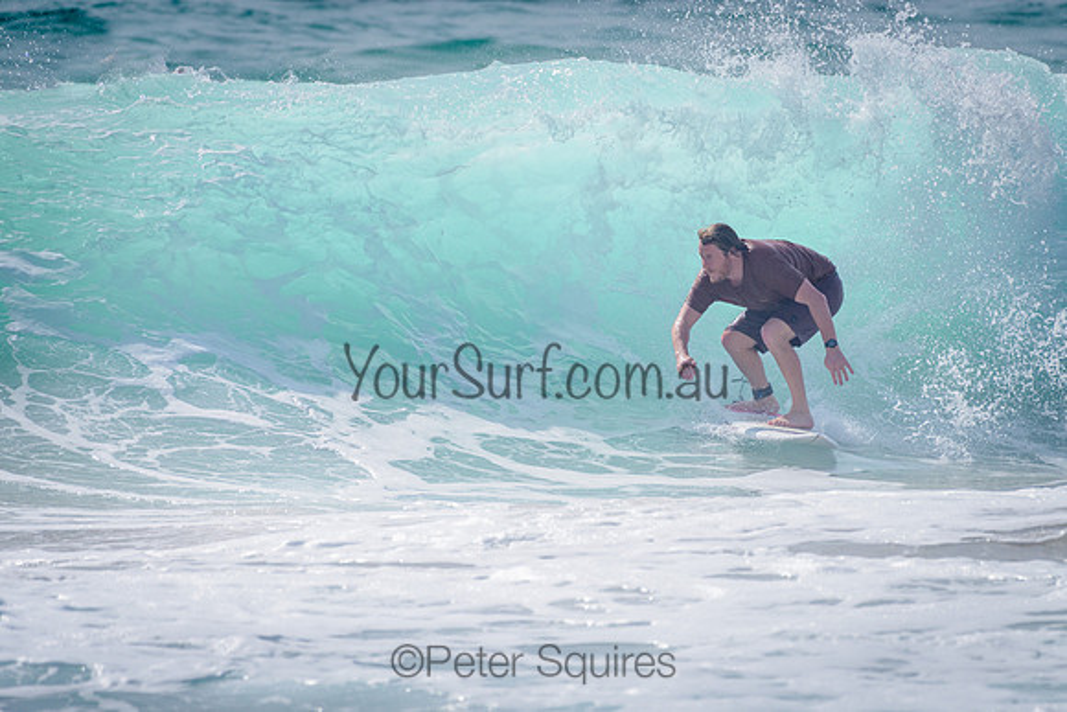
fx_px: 18171
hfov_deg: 3.4
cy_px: 350
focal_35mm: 613
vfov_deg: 2.2
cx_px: 587
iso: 90
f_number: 5.6
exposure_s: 1/2000
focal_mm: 500
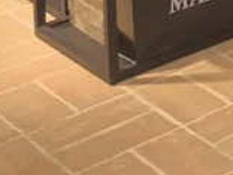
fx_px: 1037
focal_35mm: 154
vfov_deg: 8.1
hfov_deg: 10.9
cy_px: -362
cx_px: 562
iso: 500
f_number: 1.9
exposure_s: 1/193
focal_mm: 6.92
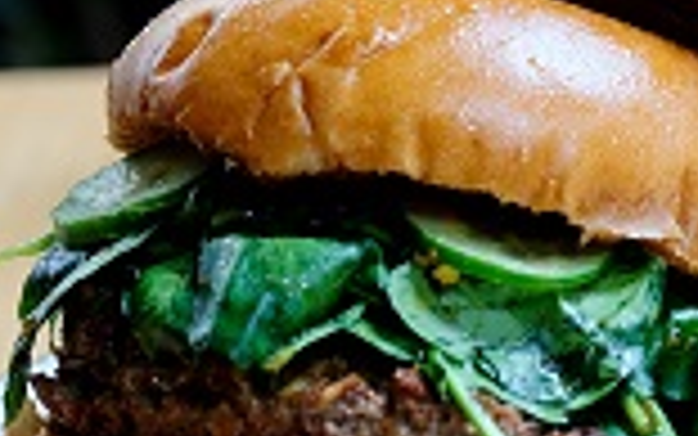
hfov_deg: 7.6
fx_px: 5195
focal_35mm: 273
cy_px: -209
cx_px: 896
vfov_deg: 4.8
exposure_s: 1/80
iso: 400
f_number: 5.6
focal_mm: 55
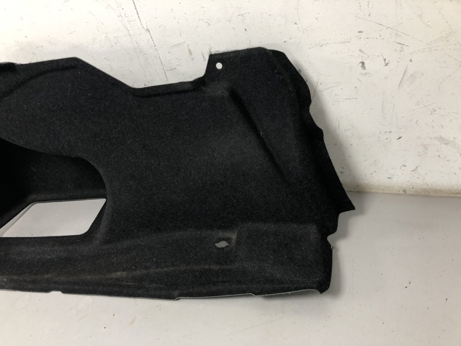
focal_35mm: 28
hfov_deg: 63.4
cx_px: 230
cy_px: 173
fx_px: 373
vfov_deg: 49.7
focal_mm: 4
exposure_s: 1/17
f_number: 1.8
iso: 40
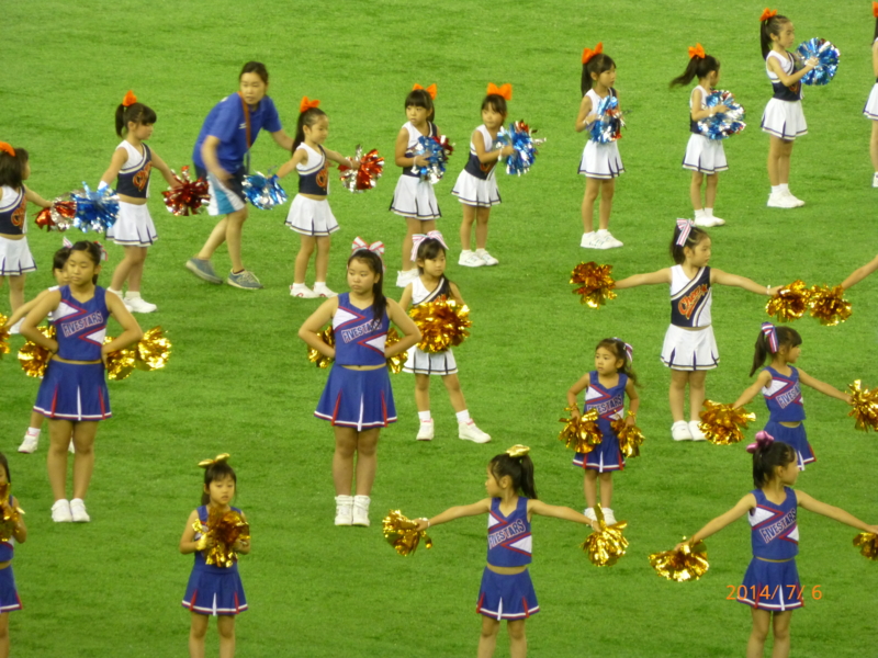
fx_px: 12175
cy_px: 329
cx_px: 439
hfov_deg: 4.1
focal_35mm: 480
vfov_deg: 3.1
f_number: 6.4
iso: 400
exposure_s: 1/30
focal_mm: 86
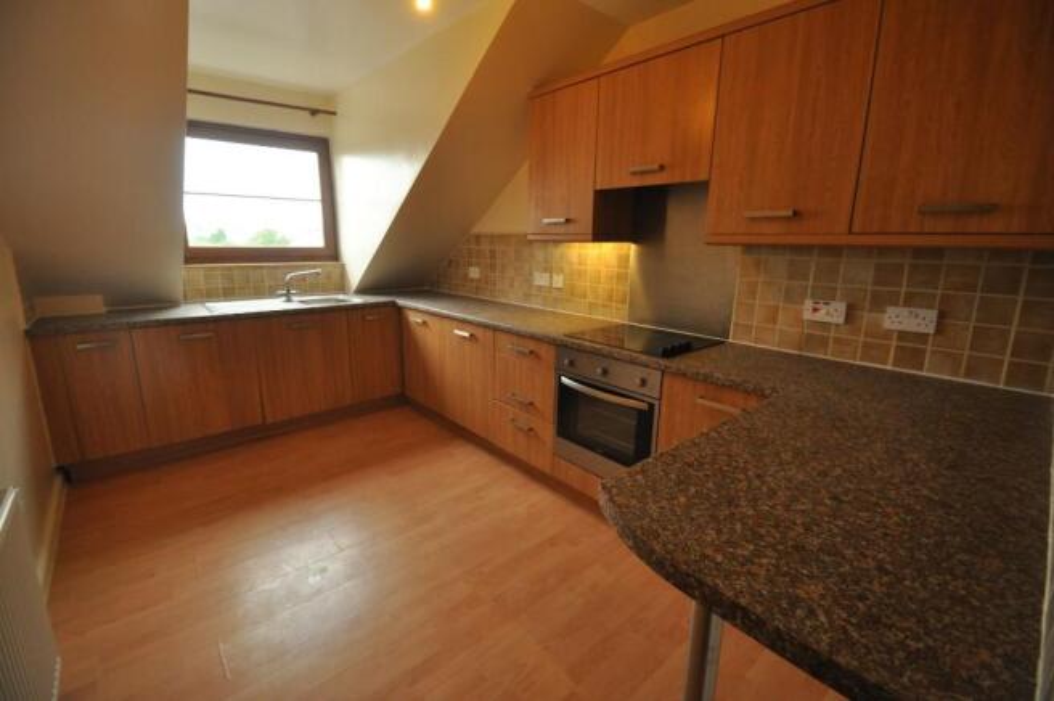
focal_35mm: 15
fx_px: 439
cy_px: 350
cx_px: 527
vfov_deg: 77.2
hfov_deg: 100.4
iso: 800
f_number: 4
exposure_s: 1/60
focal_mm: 10
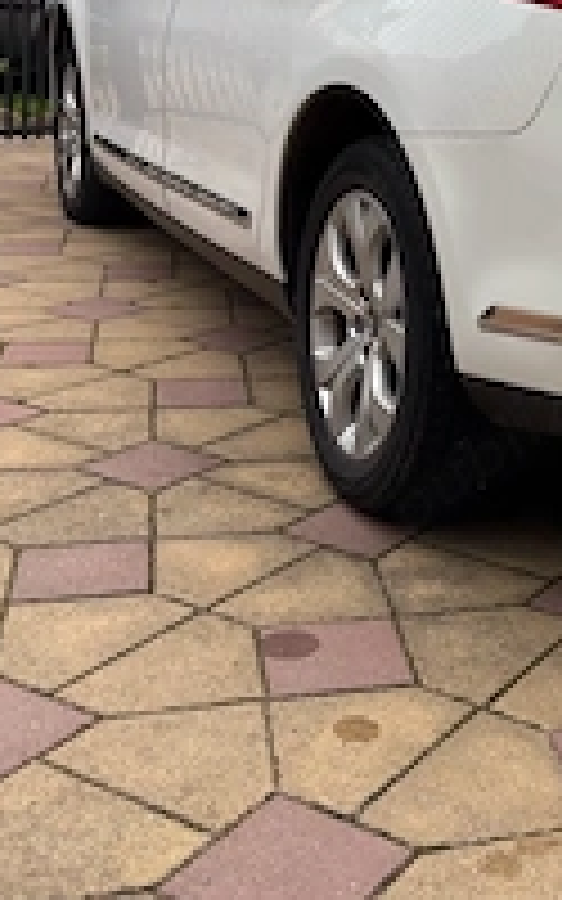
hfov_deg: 22.2
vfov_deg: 35.2
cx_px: 625
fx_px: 1348
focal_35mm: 55
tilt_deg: -6.1
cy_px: 126
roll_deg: -4.5
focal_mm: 5.96
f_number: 1.6
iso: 64
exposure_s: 1/407
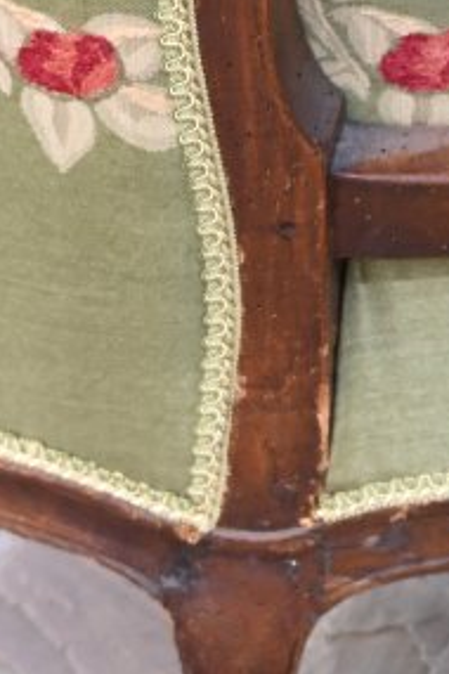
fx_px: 3370
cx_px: 825
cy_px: -324
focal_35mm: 180
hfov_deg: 7.4
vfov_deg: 11.0
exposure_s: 1/160
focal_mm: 28.5
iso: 400
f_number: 3.8
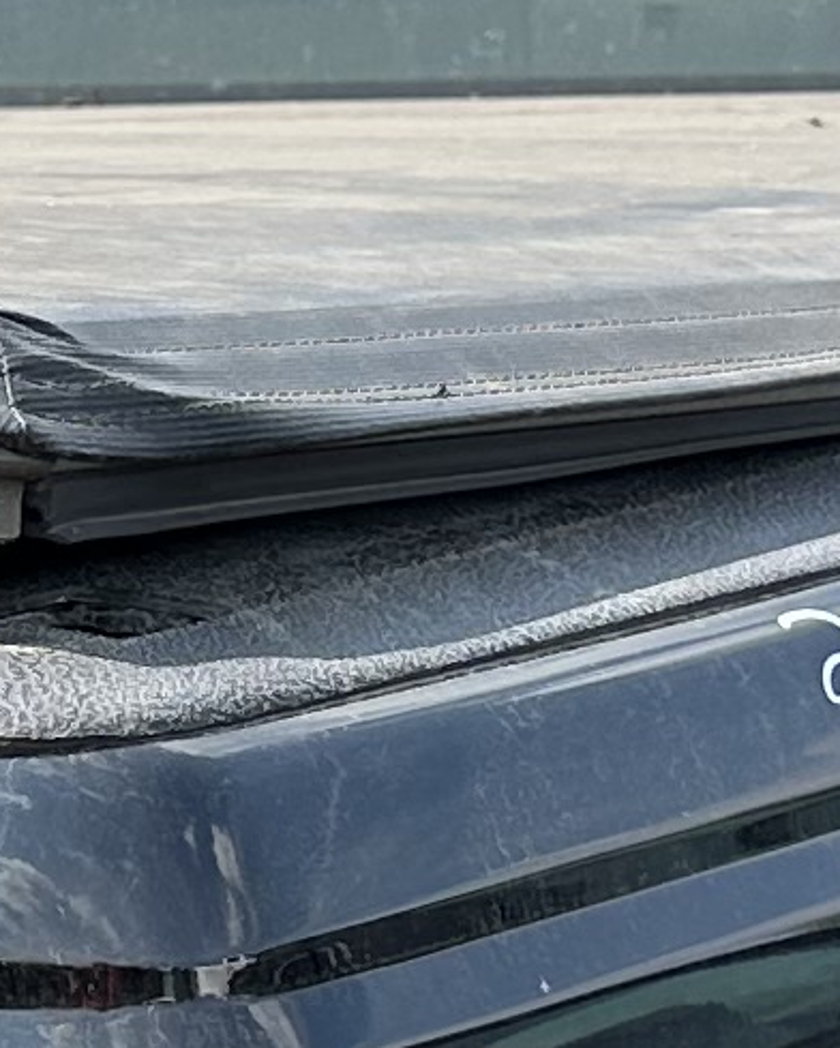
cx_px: -339
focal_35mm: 193
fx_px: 5990
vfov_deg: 9.8
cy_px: 1434
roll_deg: -0.1
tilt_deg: -15.5
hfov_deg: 7.9
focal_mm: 6.86
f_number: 1.78
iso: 80
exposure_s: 1/1639
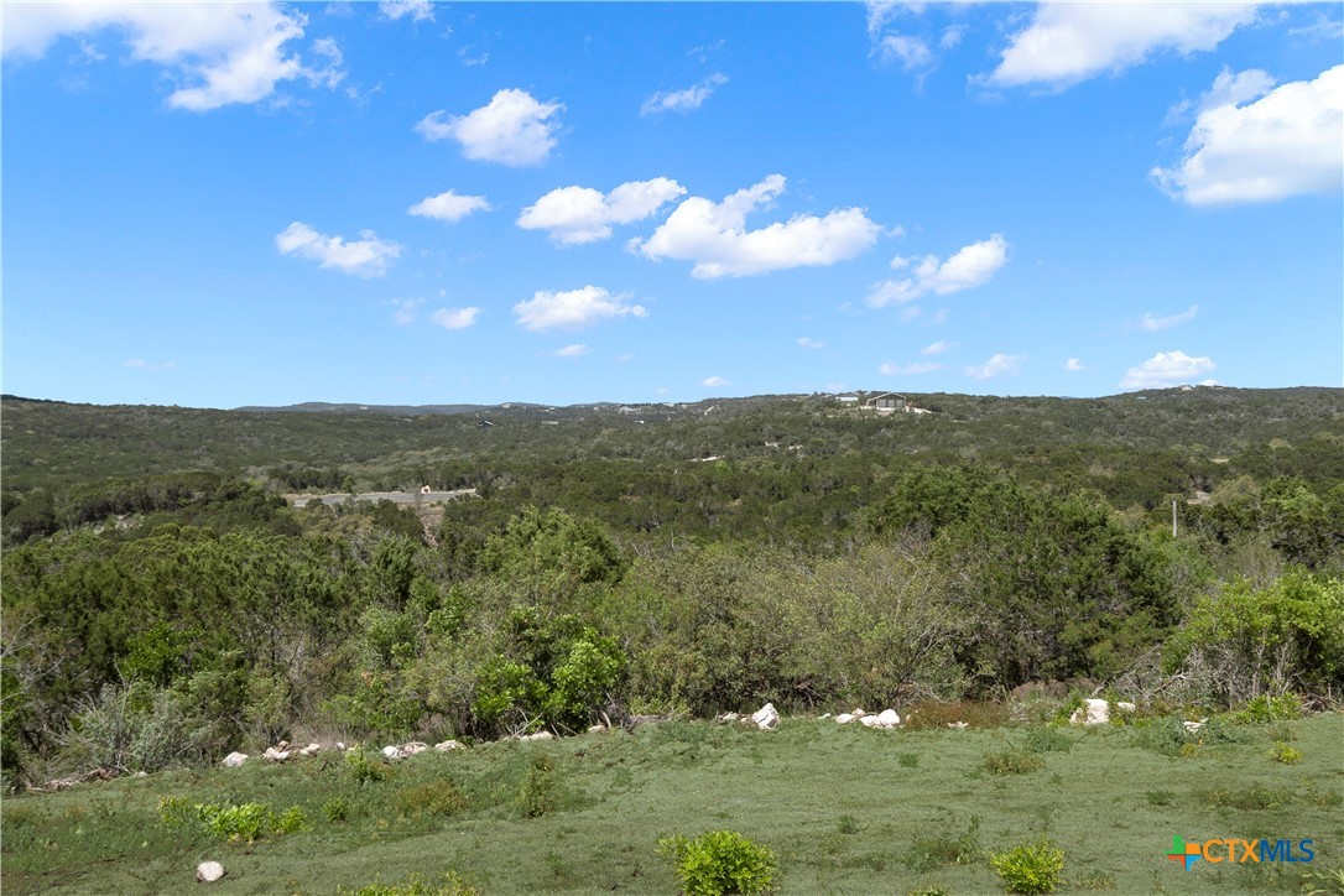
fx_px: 1344
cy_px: 448
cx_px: 672
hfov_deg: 53.1
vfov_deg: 36.9
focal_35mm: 36
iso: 400
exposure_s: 1/400
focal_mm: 24
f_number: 9
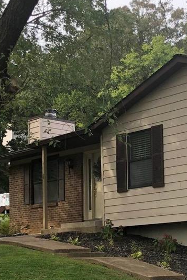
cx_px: 177
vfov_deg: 23.2
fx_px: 678
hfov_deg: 15.5
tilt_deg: +4.7
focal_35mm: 87
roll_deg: +1.9
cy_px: 208
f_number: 1.8
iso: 20
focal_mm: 4
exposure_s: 1/510
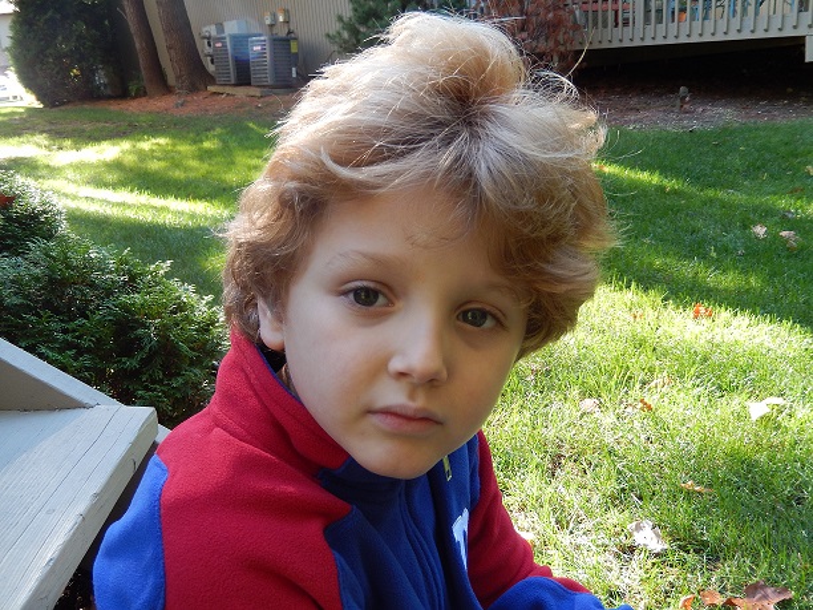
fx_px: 752
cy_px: 305
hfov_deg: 56.8
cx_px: 406
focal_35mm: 32
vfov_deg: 44.2
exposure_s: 1/40
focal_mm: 5.7
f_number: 3.8
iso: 125
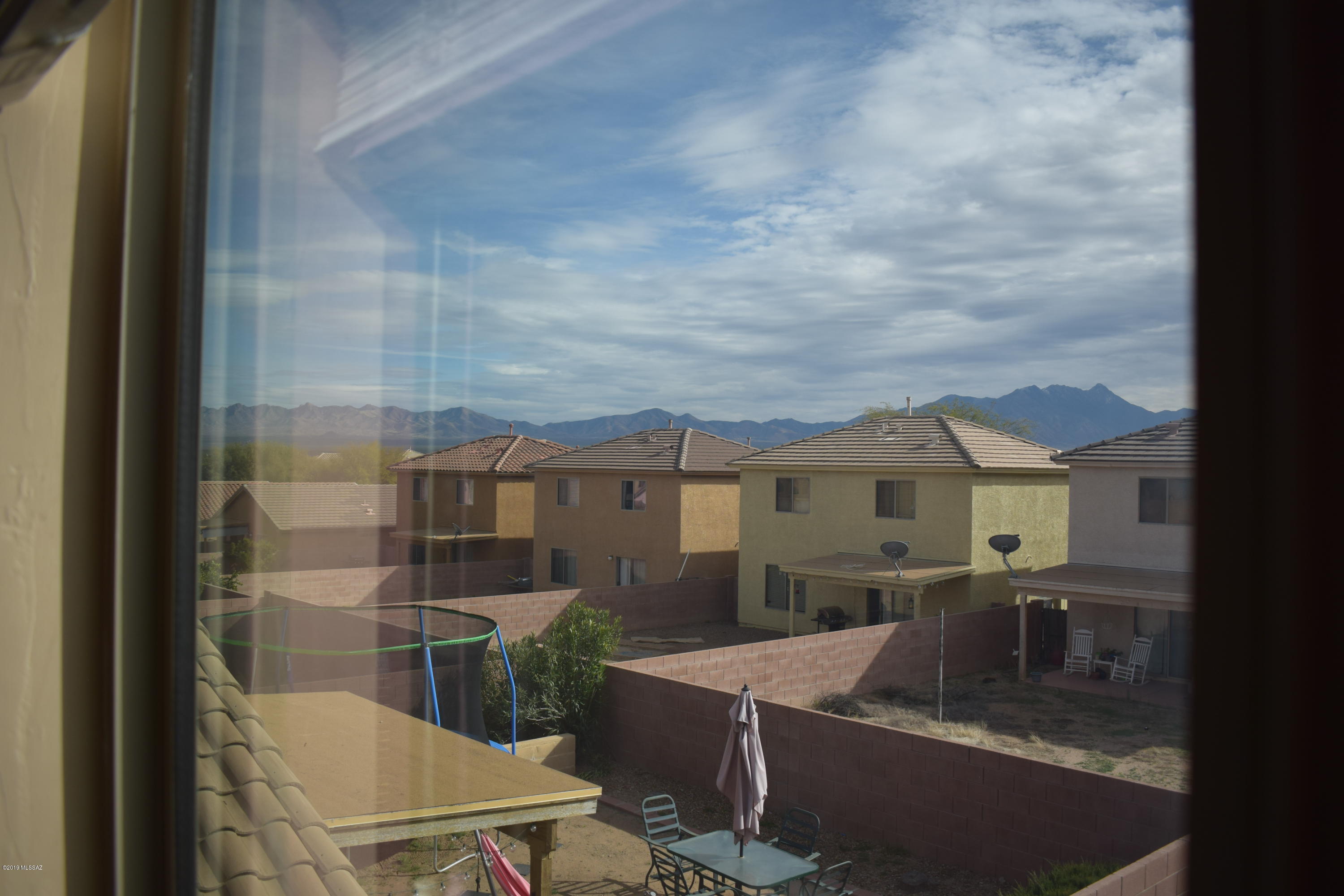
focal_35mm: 30
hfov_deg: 61.9
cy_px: 448
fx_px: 1120
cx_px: 672
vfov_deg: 43.6
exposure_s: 1/2500
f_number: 3.5
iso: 200
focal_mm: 20
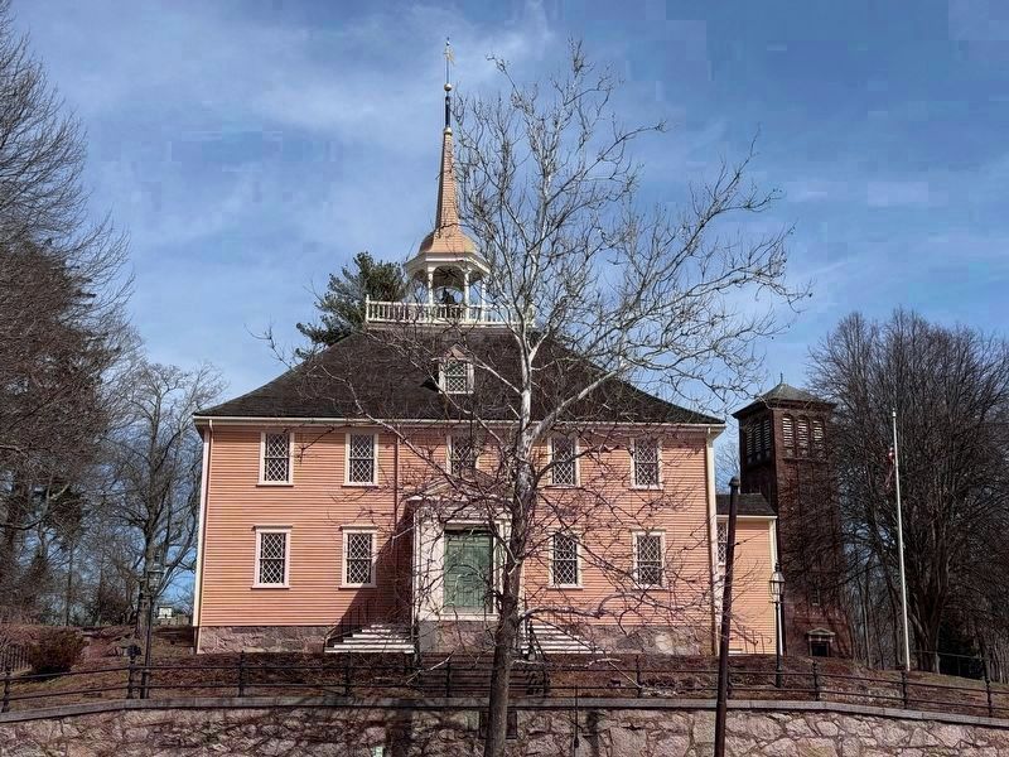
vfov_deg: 30.3
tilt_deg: +14.2
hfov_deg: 39.7
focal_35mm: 48
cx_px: 504
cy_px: 378
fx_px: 1399
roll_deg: +0.6
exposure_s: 1/6536
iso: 64
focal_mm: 6.76
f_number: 1.78
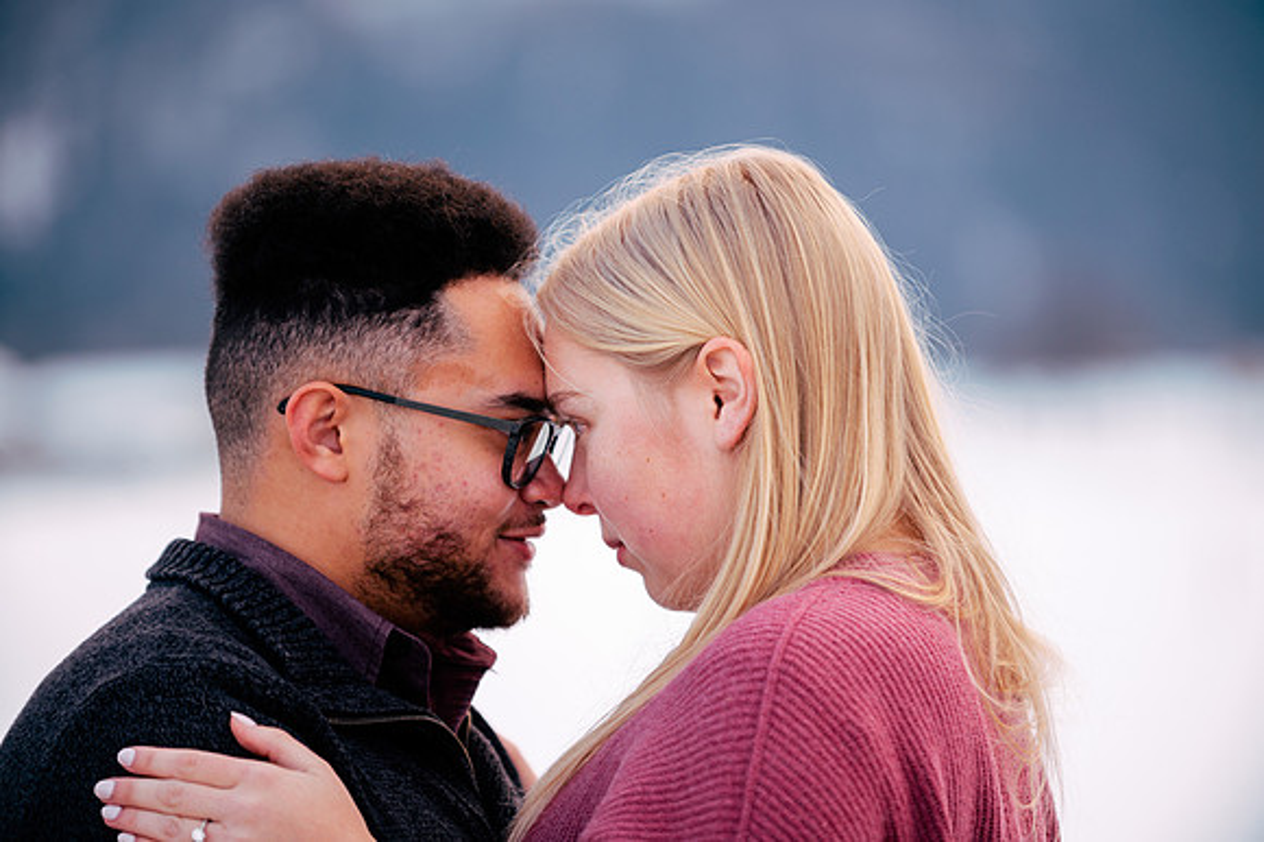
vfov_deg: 7.8
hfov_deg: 11.8
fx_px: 6141
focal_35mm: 175
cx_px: 632
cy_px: 421
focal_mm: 175
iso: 250
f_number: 2.8
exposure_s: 1/500
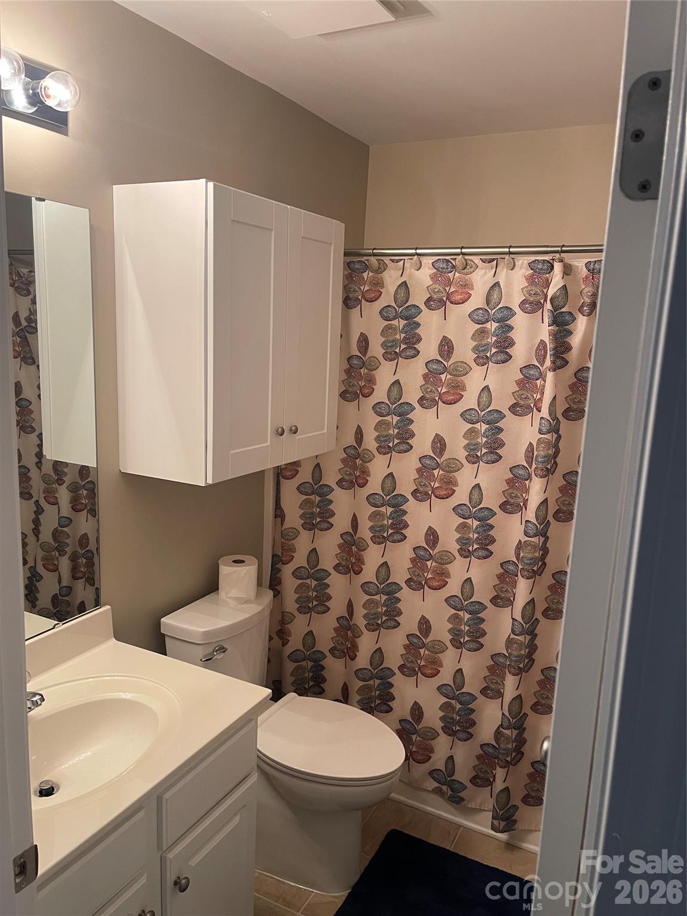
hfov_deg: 54.9
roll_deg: -2.8
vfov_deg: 69.4
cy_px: 458
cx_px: 344
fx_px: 662
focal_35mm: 25
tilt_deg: -11.5
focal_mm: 5.1
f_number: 1.6
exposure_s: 1/60
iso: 200
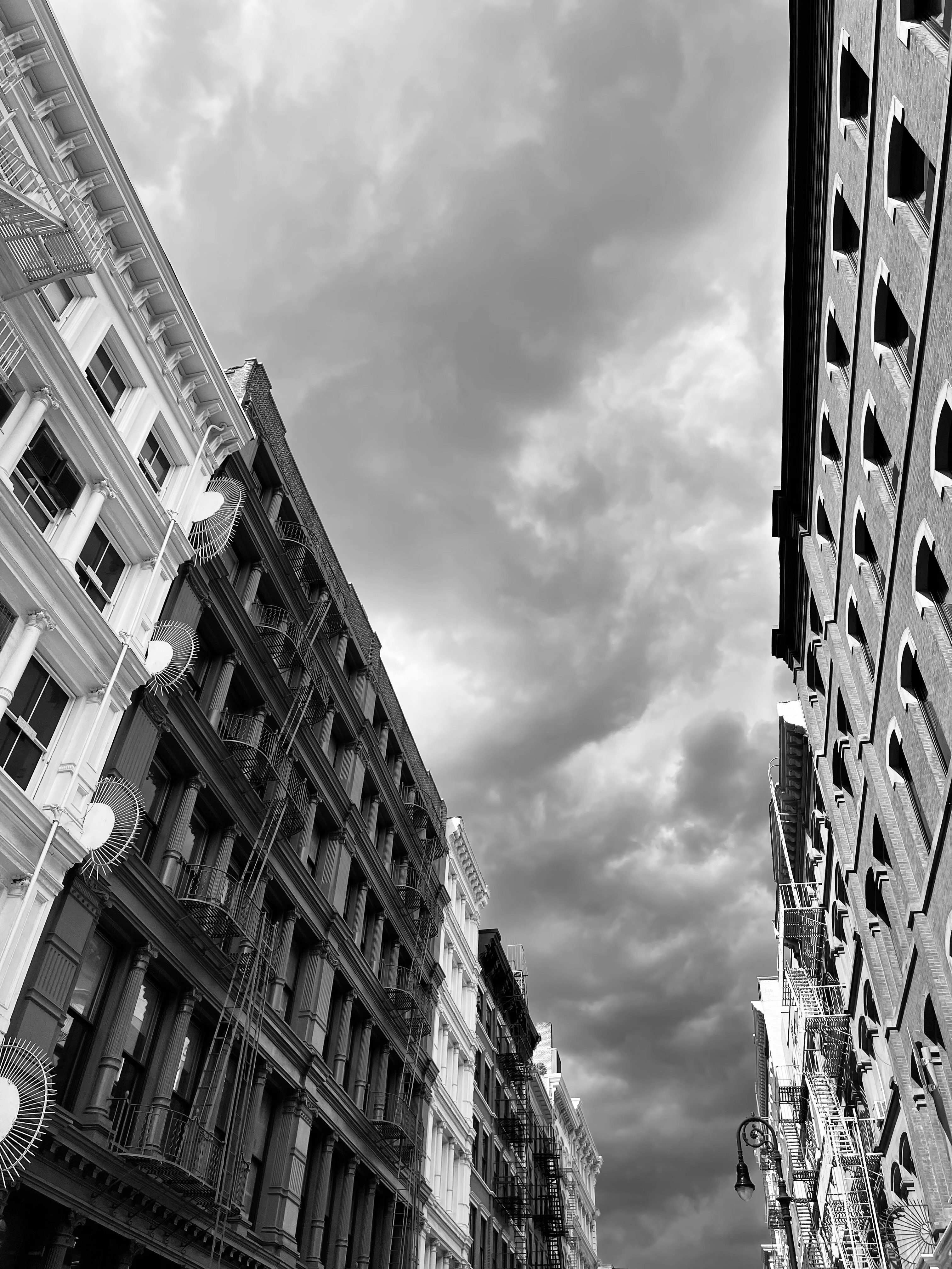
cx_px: 476
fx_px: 917
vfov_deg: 69.4
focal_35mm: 25
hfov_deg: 54.9
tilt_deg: +47.5
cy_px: 634
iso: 32
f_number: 1.6
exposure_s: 1/1575
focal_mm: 5.1
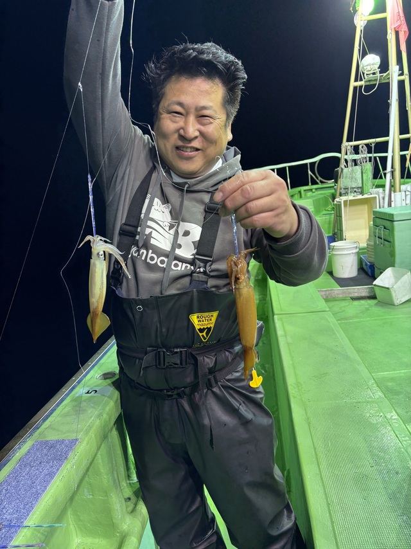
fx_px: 412
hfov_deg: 53.0
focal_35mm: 26
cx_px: 206
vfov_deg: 67.3
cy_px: 274
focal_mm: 5.96
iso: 50
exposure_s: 1/114
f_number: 1.6
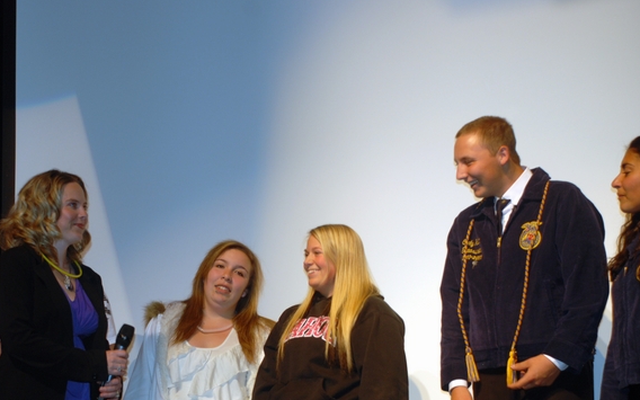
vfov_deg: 13.5
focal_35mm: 97
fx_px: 1692
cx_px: 237
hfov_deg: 21.4
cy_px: 279
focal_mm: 48
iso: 200
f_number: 4.8
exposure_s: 1/60
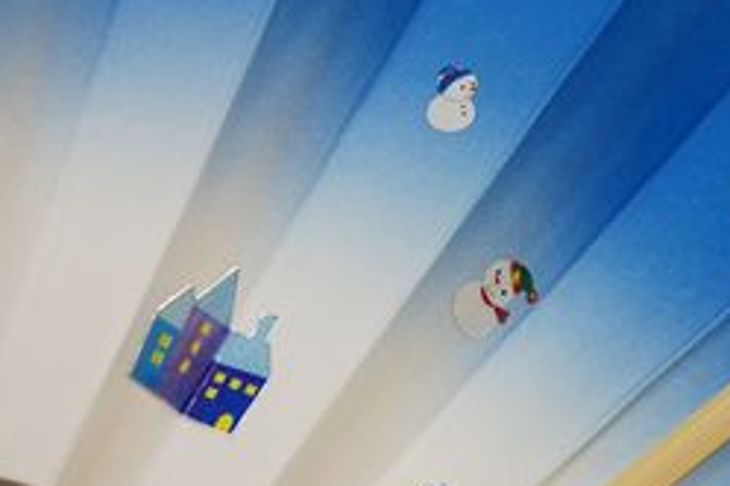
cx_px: 484
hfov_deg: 10.8
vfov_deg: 7.2
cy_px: 195
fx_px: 3852
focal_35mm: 190
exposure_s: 1/30
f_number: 4.5
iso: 200
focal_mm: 70
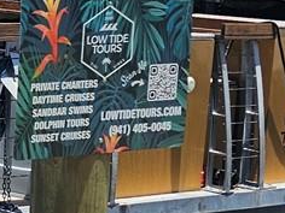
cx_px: -535
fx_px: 1284
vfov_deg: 9.5
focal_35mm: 156
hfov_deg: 9.9
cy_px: 39
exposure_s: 1/794
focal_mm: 6.3
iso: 10
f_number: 1.7
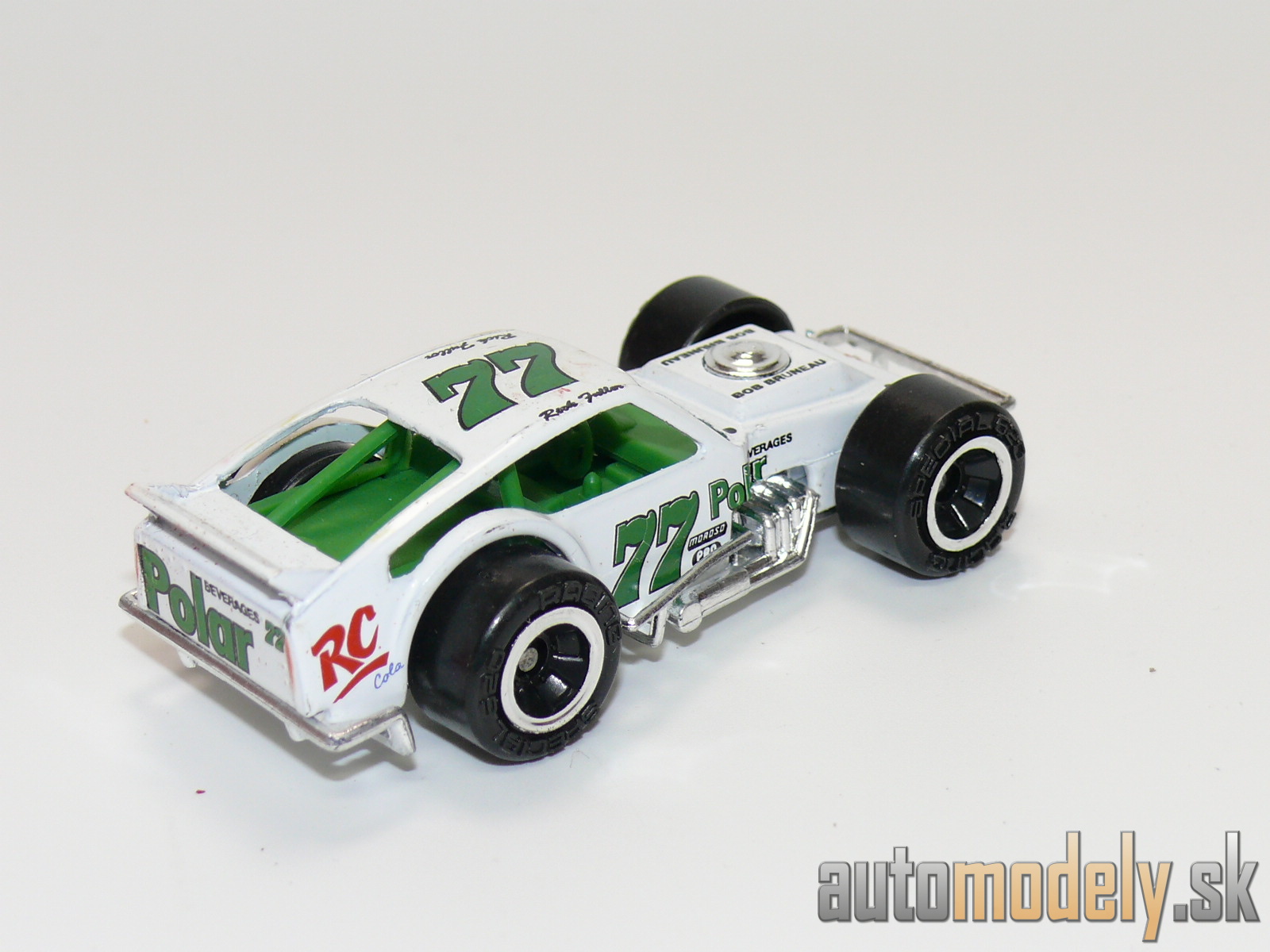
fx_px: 3265
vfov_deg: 16.6
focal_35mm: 89
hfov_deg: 22.0
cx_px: 635
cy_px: 476
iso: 100
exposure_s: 1/30
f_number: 4
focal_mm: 12.5
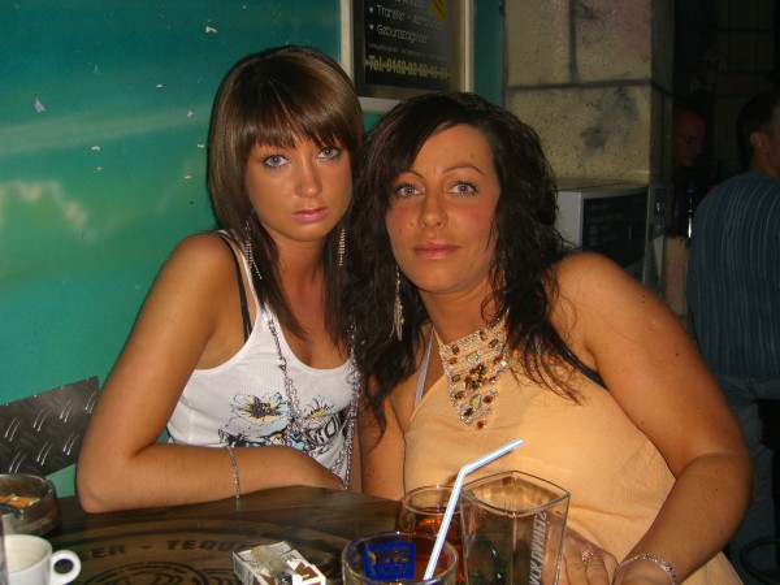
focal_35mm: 38
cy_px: 292
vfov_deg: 37.7
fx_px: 856
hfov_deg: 49.0
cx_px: 390
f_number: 2.8
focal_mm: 7.9
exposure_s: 1/60
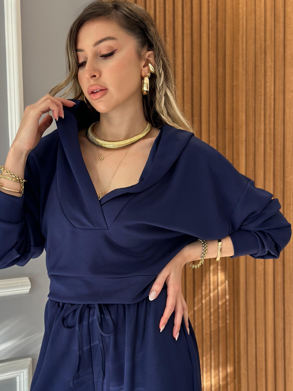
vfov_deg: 30.6
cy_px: 249
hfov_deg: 23.3
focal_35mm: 63
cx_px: 124
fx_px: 711
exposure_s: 1/105
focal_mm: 6.86
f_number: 1.78
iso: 125
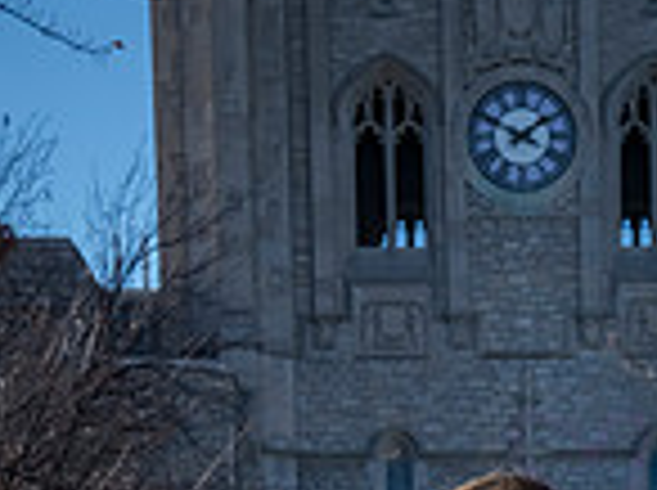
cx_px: 598
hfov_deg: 10.1
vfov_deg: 7.4
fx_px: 3714
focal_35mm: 196
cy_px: 868
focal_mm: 66
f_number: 20
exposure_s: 1/160
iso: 640
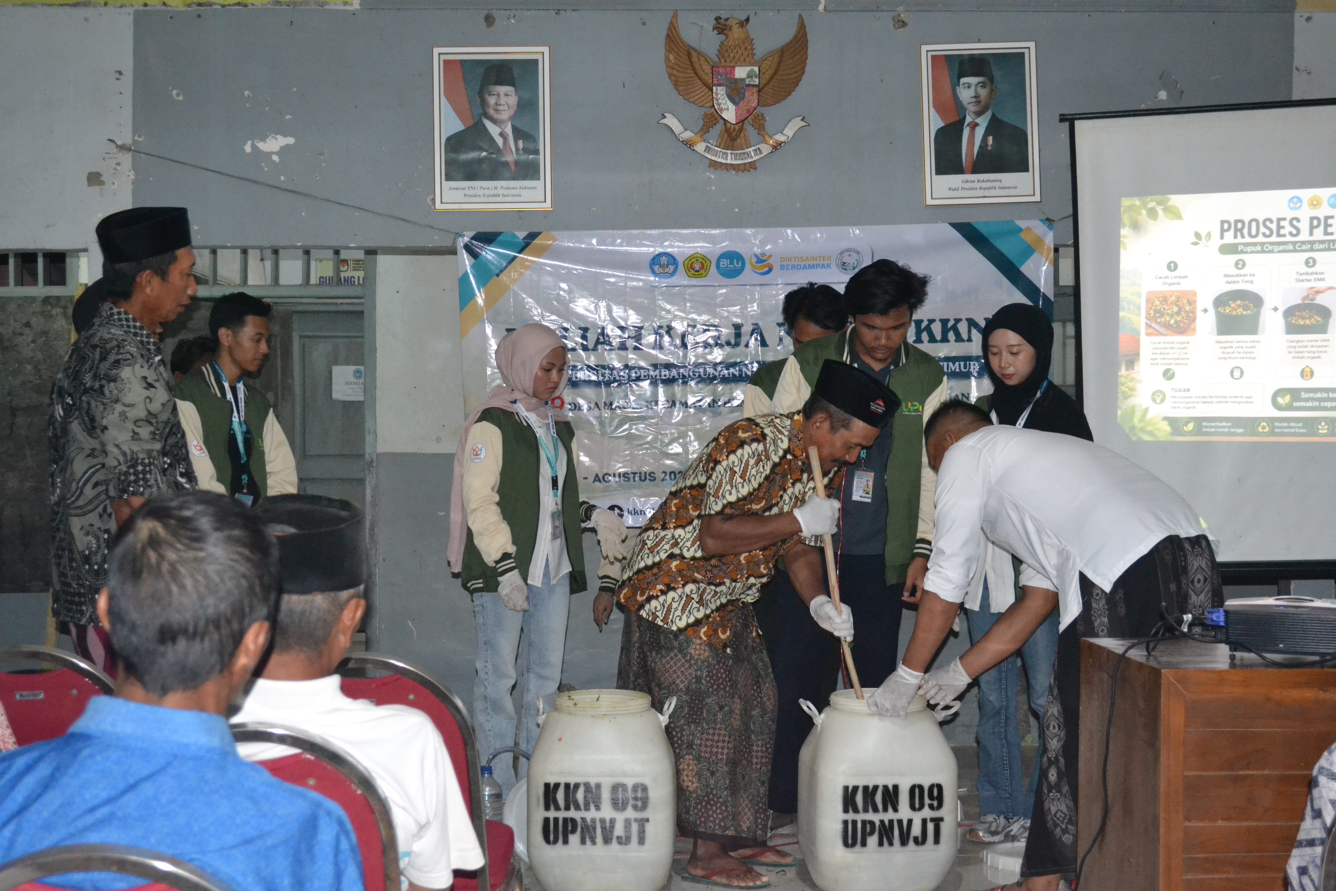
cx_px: 668
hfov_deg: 33.4
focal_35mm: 60
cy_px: 446
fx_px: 2226
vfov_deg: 22.6
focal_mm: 40
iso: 3200
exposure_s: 1/60
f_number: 5.3
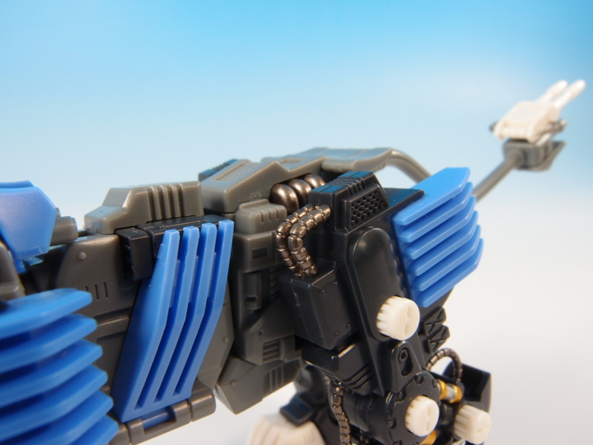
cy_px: 222
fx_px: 480
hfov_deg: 63.4
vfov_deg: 49.7
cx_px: 296
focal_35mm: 28
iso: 100
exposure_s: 1/2.5
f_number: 8
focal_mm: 6
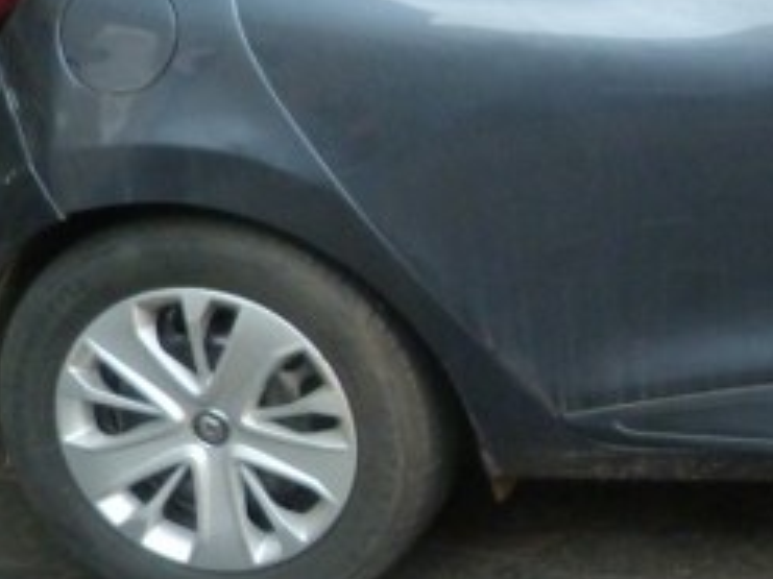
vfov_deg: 18.1
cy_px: 125
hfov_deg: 20.7
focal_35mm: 81
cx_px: 1142
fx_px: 1808
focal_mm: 4.5
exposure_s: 1/60
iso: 250
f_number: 2.8
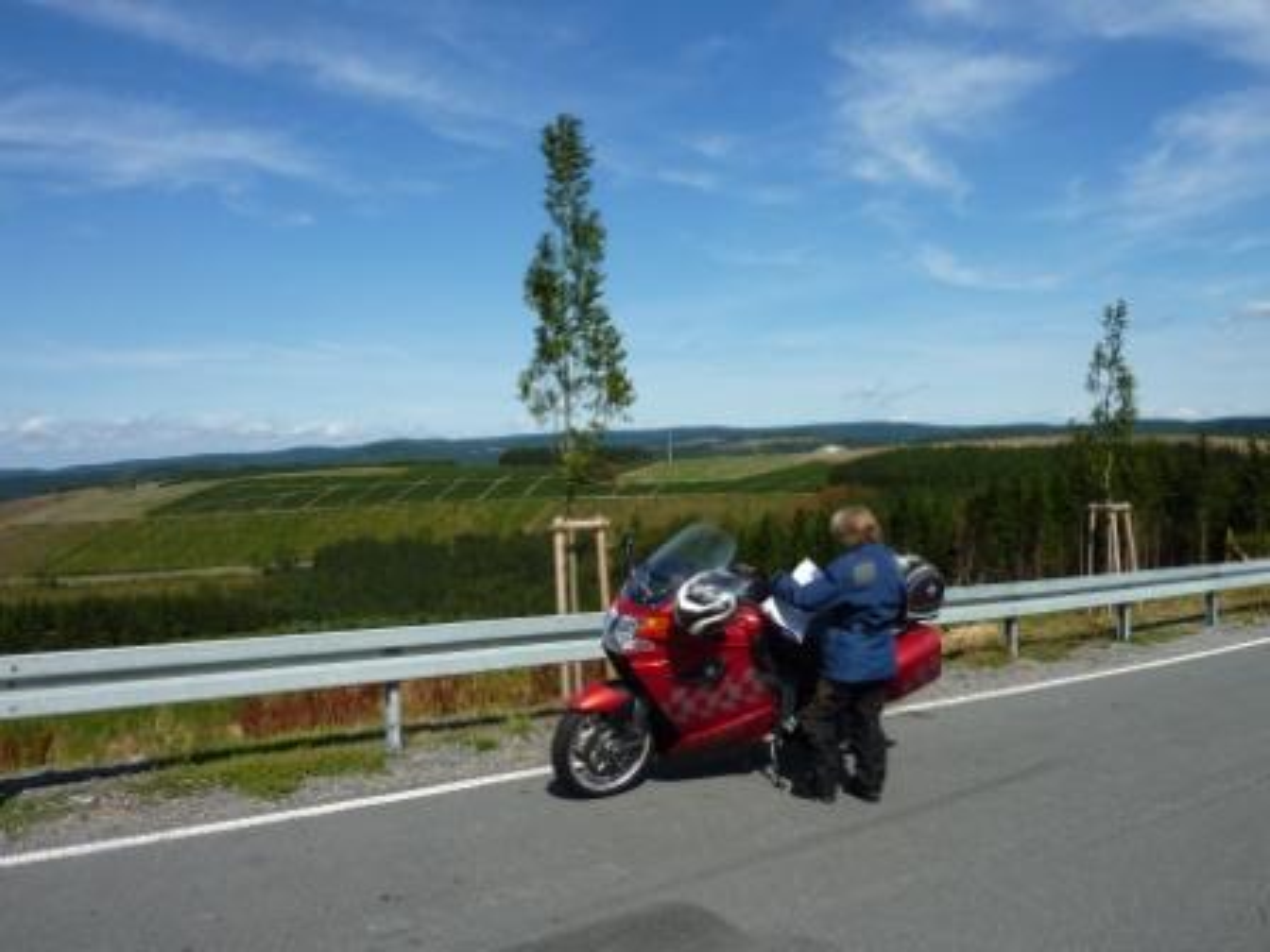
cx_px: 635
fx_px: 917
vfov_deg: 54.9
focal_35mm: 25
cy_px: 476
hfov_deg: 69.4
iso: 80
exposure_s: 1/500
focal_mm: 4.1
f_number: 5
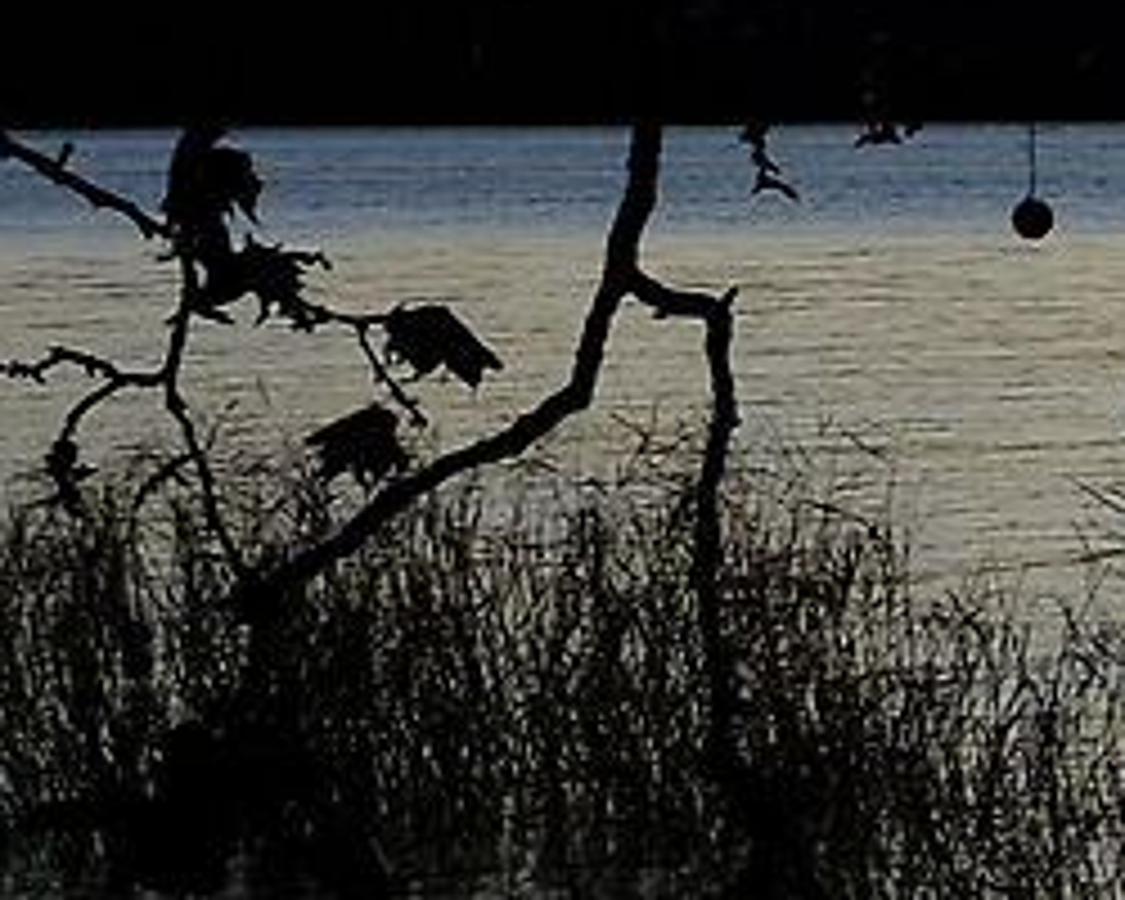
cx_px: 4347
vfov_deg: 5.2
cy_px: 405
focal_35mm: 297
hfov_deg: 5.7
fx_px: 9889
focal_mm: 22.1
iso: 160
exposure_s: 1/200
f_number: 8
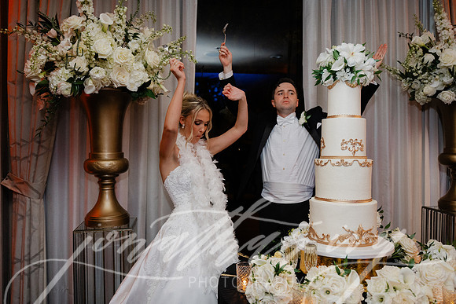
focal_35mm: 30
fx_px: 374
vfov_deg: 44.3
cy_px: 152
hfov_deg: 62.8
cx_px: 228
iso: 2000
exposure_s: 1/160
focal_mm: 29.5
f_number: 2.8
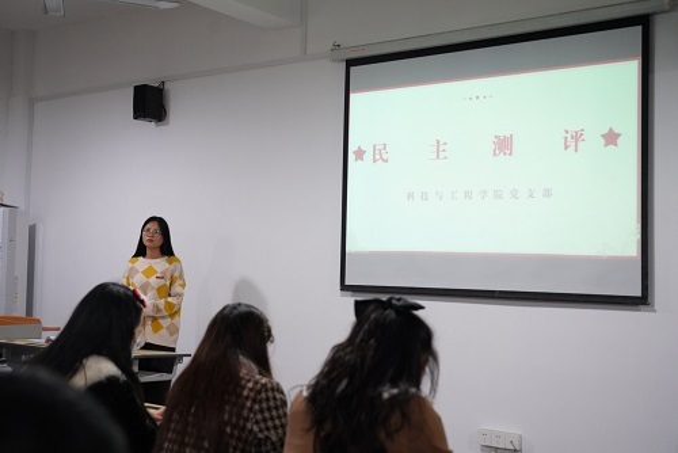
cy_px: 226
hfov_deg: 44.5
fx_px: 829
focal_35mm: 44
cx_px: 339
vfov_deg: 30.6
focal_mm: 44
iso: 5000
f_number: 4.5
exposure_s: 1/320
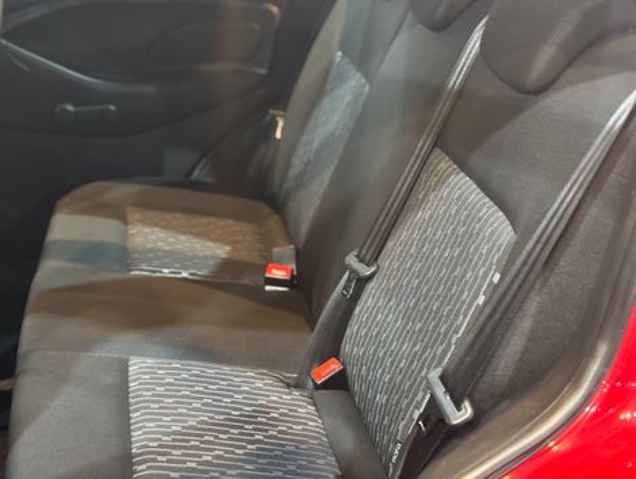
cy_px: 240
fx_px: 957
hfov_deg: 36.8
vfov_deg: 28.1
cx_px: 318
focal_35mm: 52
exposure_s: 1/20
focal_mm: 5.96
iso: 400
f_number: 1.6
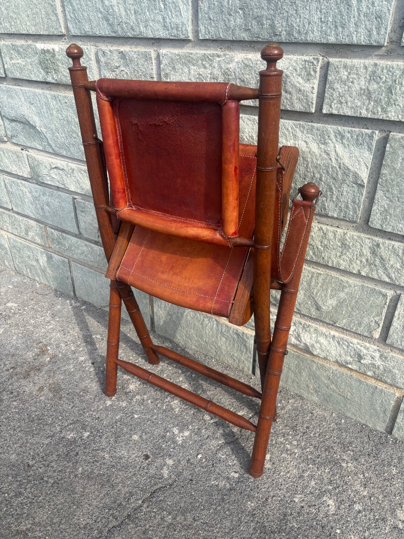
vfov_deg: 67.3
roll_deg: +1.7
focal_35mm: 26
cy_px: 270
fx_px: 405
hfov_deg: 53.1
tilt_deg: -33.3
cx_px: 202
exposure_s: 1/1616
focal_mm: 5.96
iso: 50
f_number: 1.6
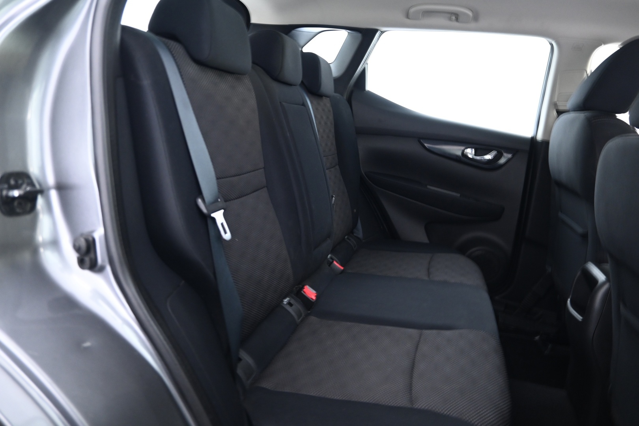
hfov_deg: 73.7
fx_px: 426
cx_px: 320
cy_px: 213
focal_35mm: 24
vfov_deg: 53.1
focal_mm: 16
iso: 1000
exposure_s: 1/2.5
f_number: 3.5
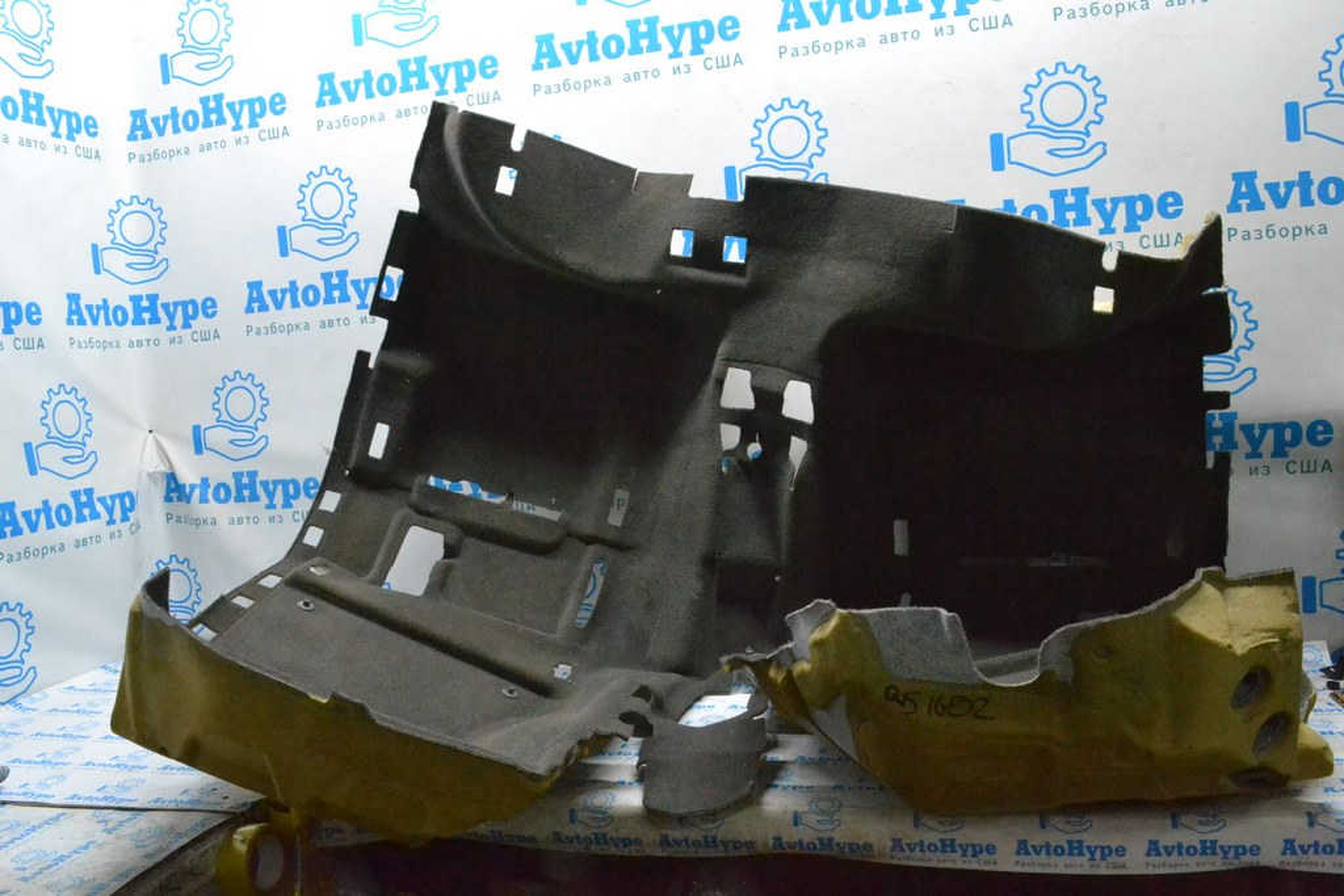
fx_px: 1120
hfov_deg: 61.9
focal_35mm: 30
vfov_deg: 43.6
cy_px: 448
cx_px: 672
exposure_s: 1/100
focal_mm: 20
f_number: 13
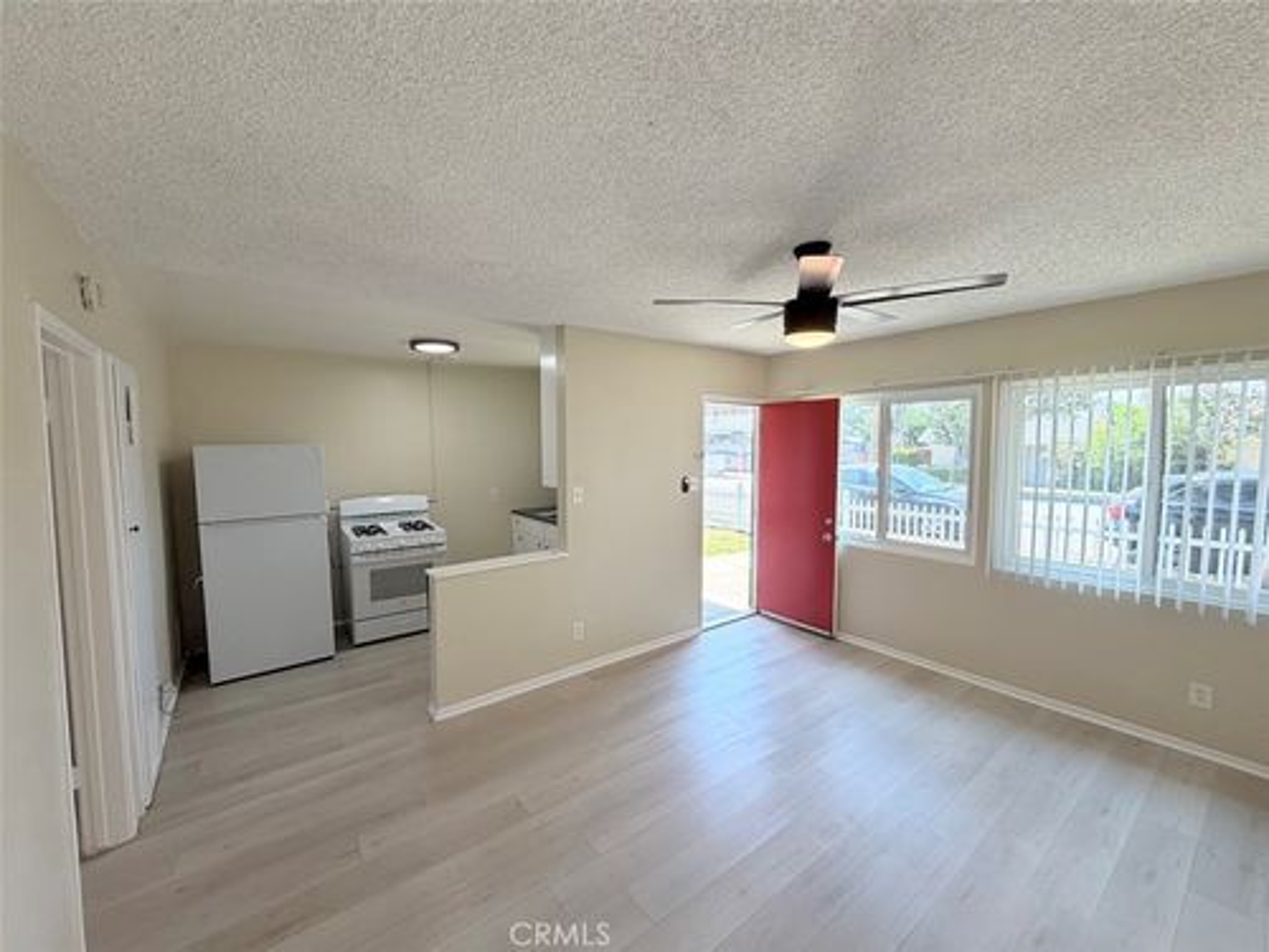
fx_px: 513
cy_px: 476
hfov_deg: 102.1
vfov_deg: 85.7
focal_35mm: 14
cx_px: 634
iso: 80
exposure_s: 1/120
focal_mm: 2.22
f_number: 2.2
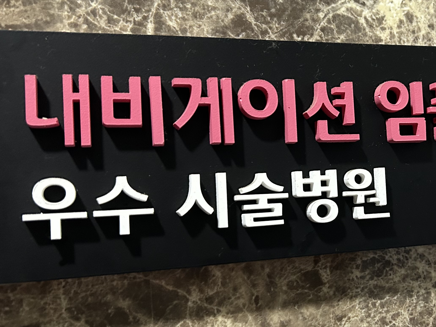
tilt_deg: +3.9
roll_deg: +4.0
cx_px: 366
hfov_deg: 35.9
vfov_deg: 28.6
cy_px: 167
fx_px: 642
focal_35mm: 51
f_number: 1.5
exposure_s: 1/40
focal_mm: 5.7
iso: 400
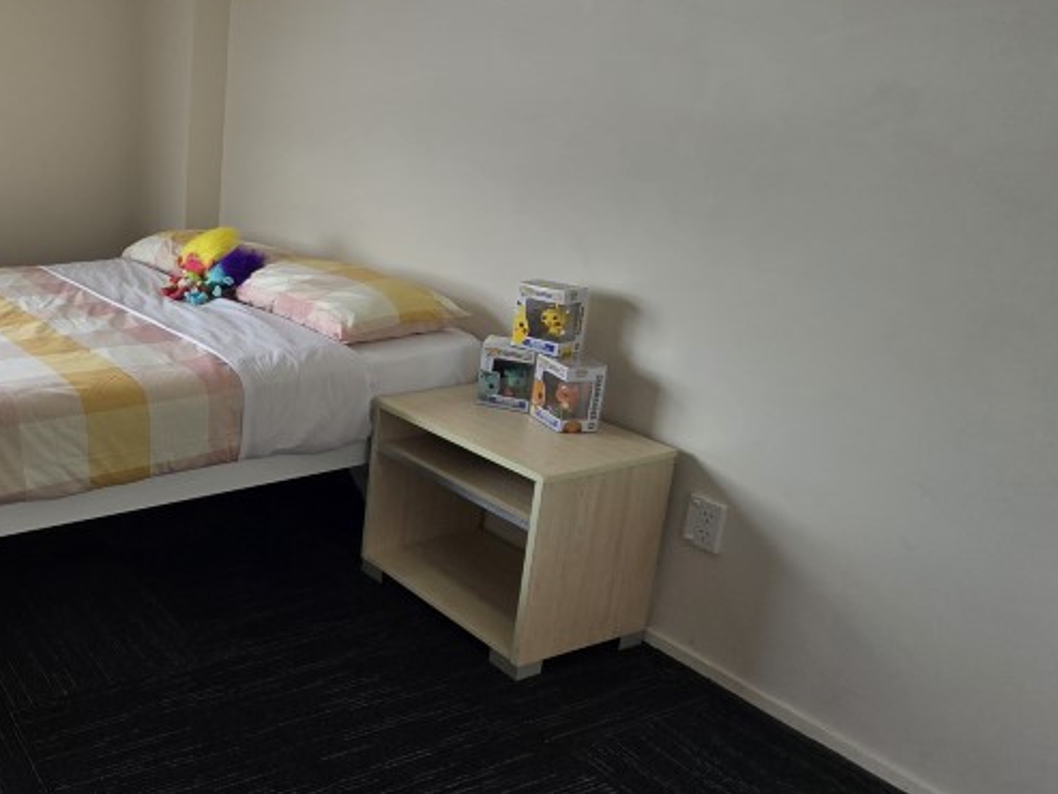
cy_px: 279
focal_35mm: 27
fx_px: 825
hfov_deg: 52.2
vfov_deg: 50.6
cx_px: 4
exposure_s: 1/187
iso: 50
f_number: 2.2
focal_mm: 2.2
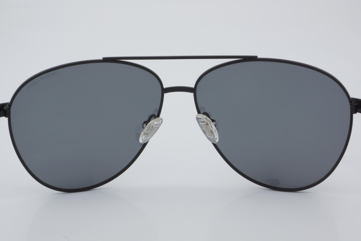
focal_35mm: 52
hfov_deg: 37.9
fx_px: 526
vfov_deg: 25.8
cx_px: 180
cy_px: 120
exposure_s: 1/4
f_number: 32
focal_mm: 35
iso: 100
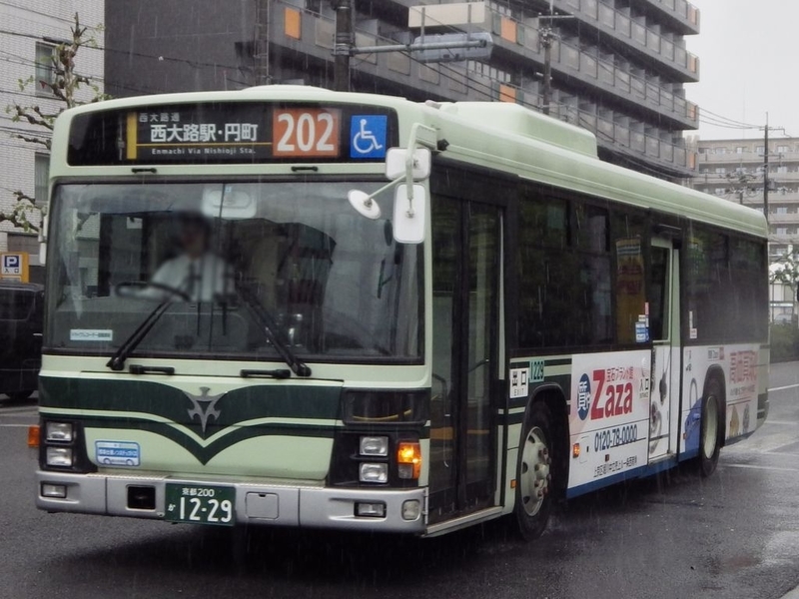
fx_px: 946
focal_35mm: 41
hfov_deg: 45.8
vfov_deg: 35.1
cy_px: 300
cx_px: 400
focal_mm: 7.4
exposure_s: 1/320
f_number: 3.6
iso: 200
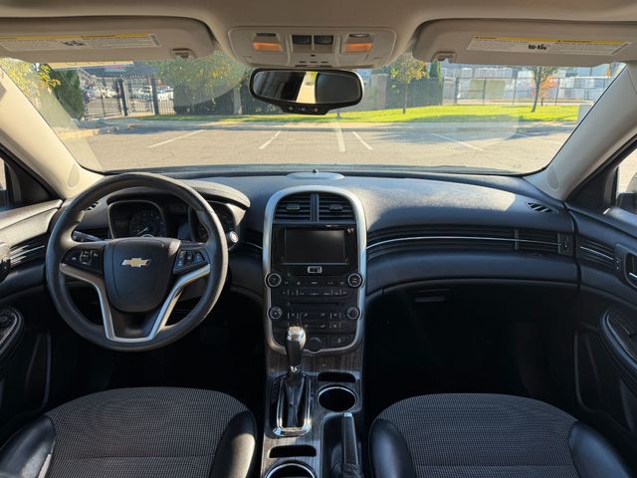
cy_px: 239
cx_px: 318
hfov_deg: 71.6
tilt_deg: -18.6
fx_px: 442
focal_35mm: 24
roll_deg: +0.6
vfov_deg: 56.8
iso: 80
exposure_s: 1/379
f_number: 1.78
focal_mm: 6.76
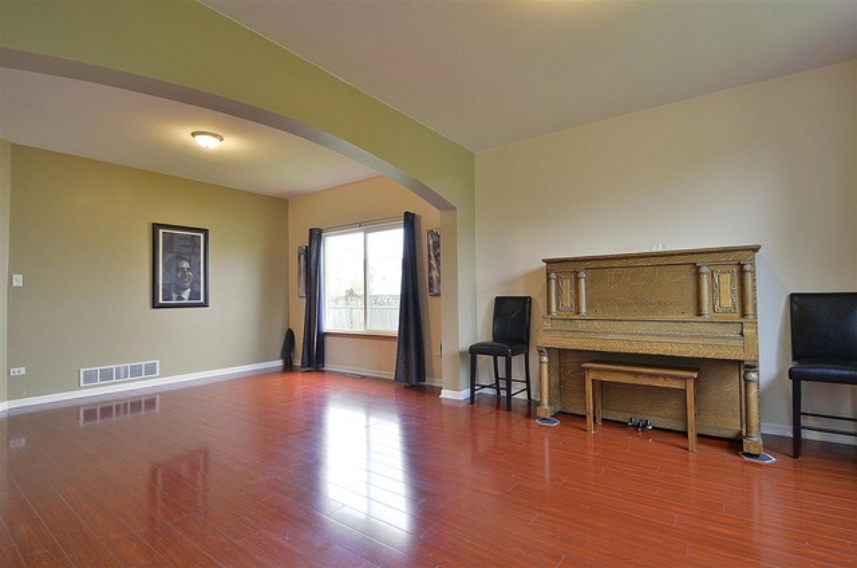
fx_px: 392
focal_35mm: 16
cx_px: 428
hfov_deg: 95.1
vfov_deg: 71.8
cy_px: 284
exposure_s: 1/2.5
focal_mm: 11
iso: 200
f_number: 8
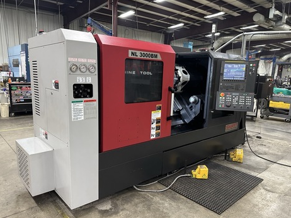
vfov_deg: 53.0
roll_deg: -1.8
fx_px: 218
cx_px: 146
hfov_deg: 67.3
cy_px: 114
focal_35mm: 26
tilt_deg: -10.3
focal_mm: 6.86
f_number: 1.78
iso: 320
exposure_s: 1/60
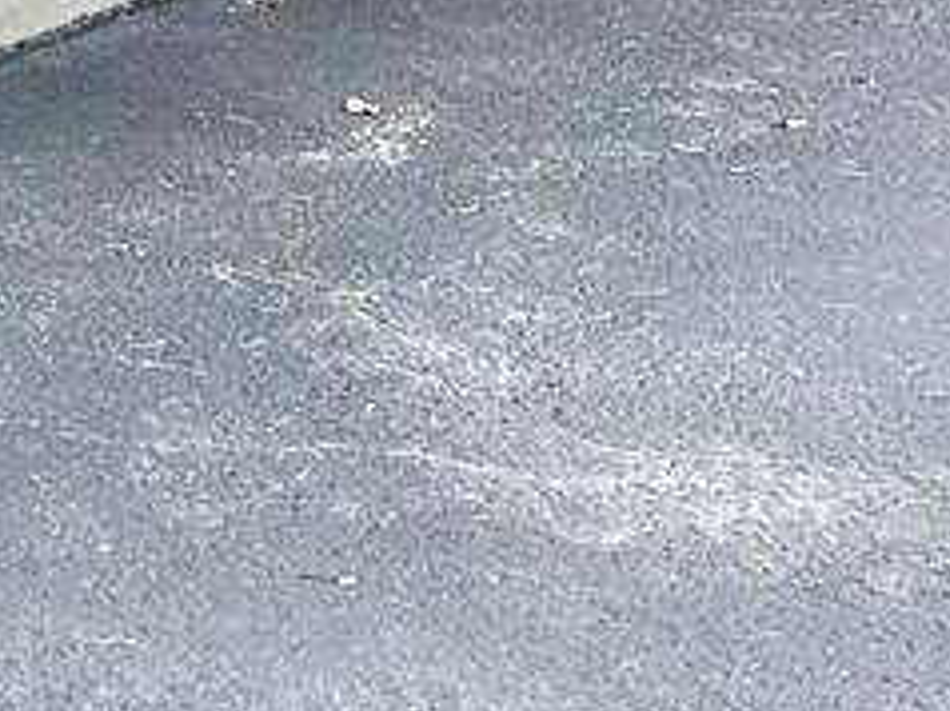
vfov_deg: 11.6
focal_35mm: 112
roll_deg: +0.3
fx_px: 3071
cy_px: -803
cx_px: -679
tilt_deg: +0.1
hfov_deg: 15.5
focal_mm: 5.7
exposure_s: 1/1311
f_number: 1.5
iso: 50
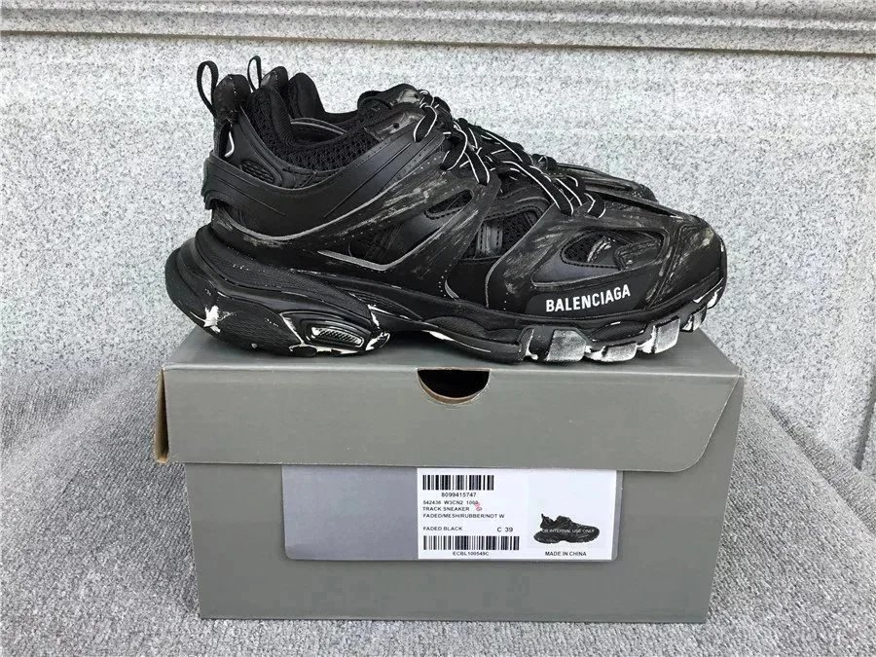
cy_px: 328
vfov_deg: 45.4
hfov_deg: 58.4
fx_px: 784
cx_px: 438
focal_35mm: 31
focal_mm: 3.3
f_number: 2.4
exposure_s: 1/152
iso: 25
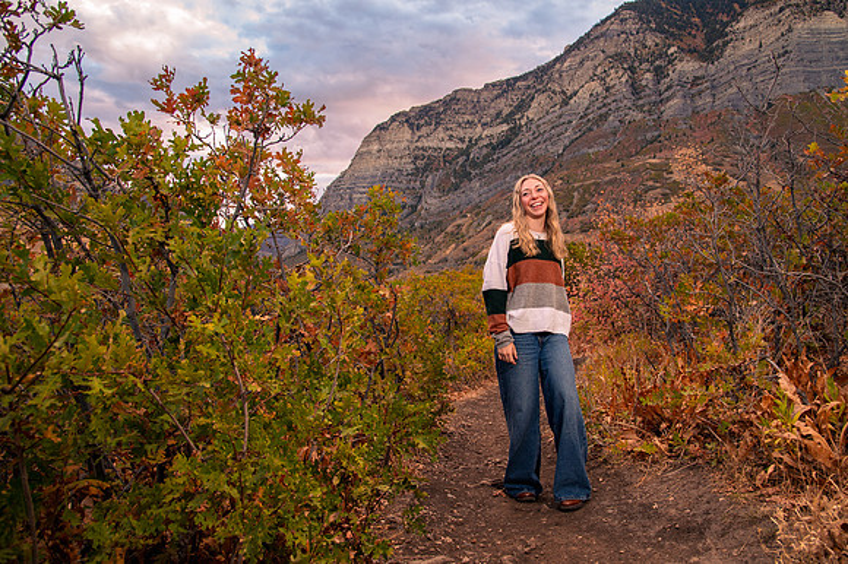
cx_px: 448
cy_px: 266
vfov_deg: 50.6
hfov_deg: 70.7
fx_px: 597
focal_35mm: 25
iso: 1250
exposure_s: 1/125
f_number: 5.6
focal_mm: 24
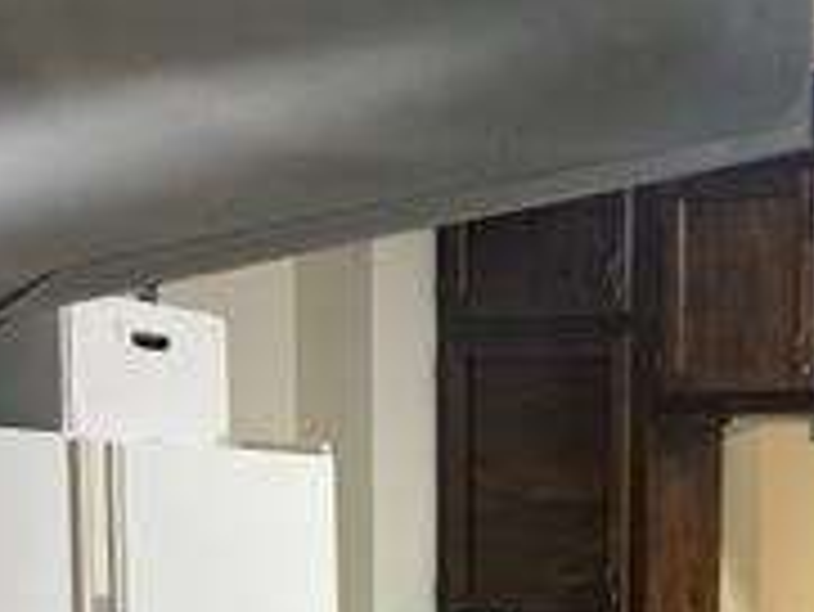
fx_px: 2000
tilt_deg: -4.3
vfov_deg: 16.8
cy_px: 702
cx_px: 953
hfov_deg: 21.5
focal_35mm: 85
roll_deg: -1.0
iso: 200
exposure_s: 1/60
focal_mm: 6.86
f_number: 1.78
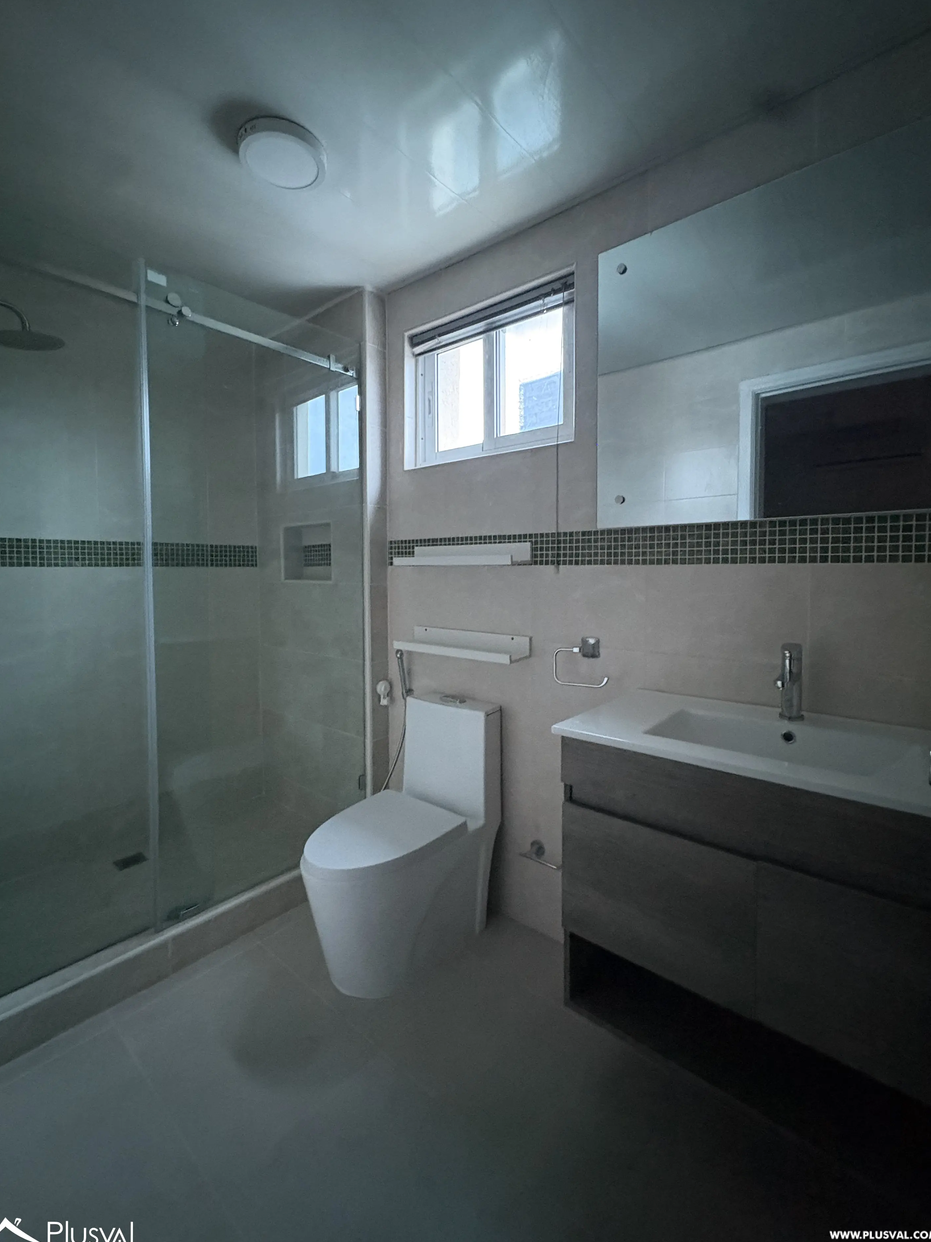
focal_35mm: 15
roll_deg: +0.1
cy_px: 587
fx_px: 538
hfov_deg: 81.7
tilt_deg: -1.1
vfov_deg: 98.1
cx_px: 476
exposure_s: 1/40
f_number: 2.2
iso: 1000
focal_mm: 2.22
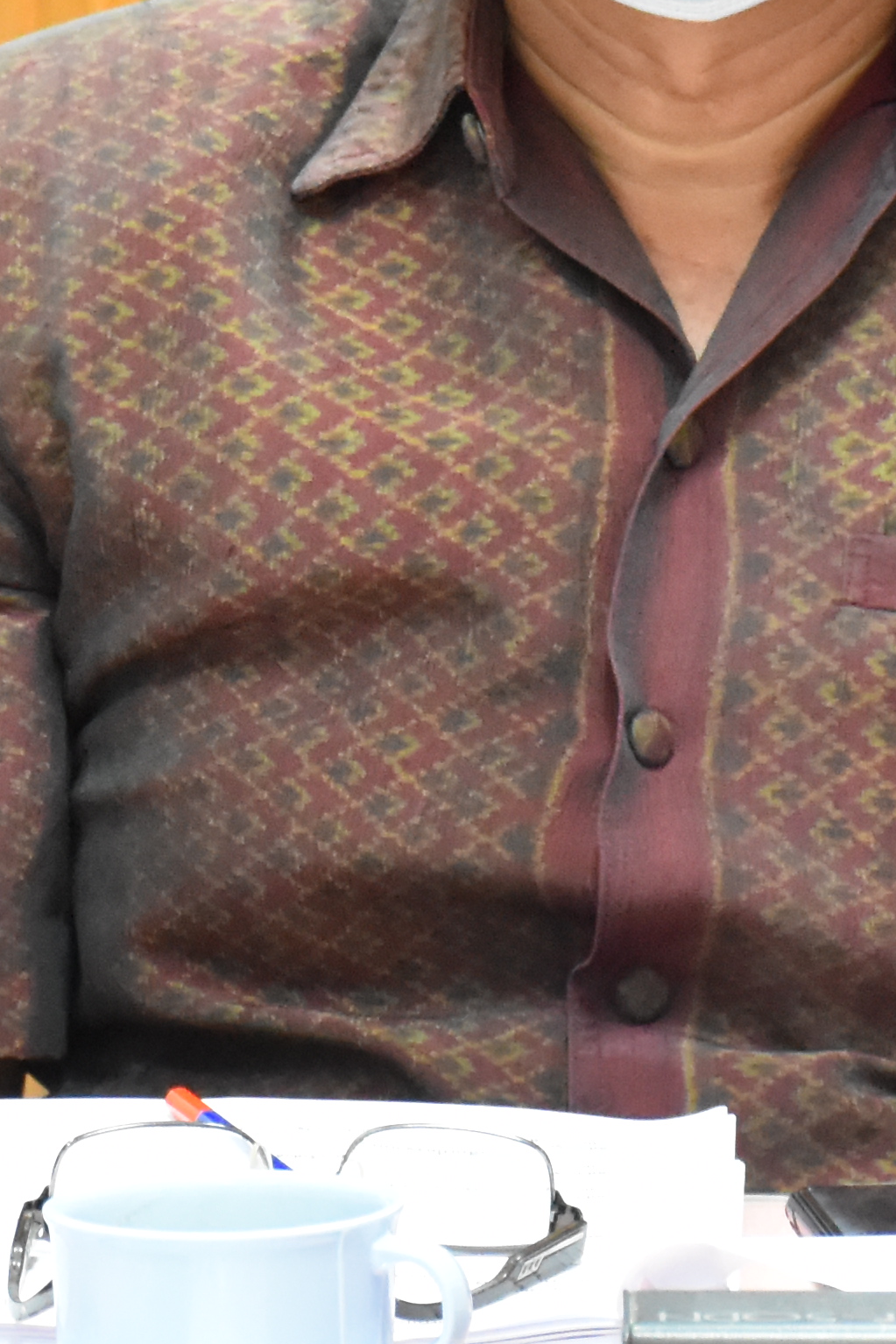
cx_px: 729
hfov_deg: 4.5
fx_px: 11383
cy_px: 229
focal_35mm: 305
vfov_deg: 6.7
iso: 4000
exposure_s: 1/40
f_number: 7.1
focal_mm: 52
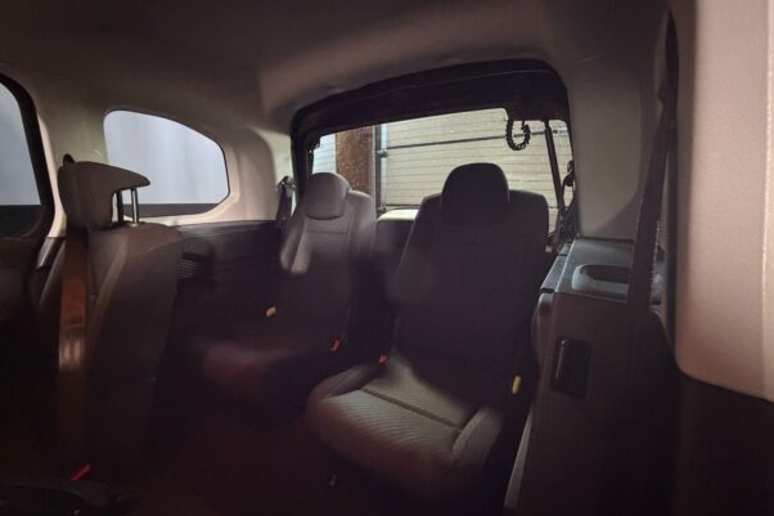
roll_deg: -0.1
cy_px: 285
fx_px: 322
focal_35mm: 15
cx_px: 377
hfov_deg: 100.4
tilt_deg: -14.6
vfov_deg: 77.1
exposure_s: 1/25
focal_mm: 2.22
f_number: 2.2
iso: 1250
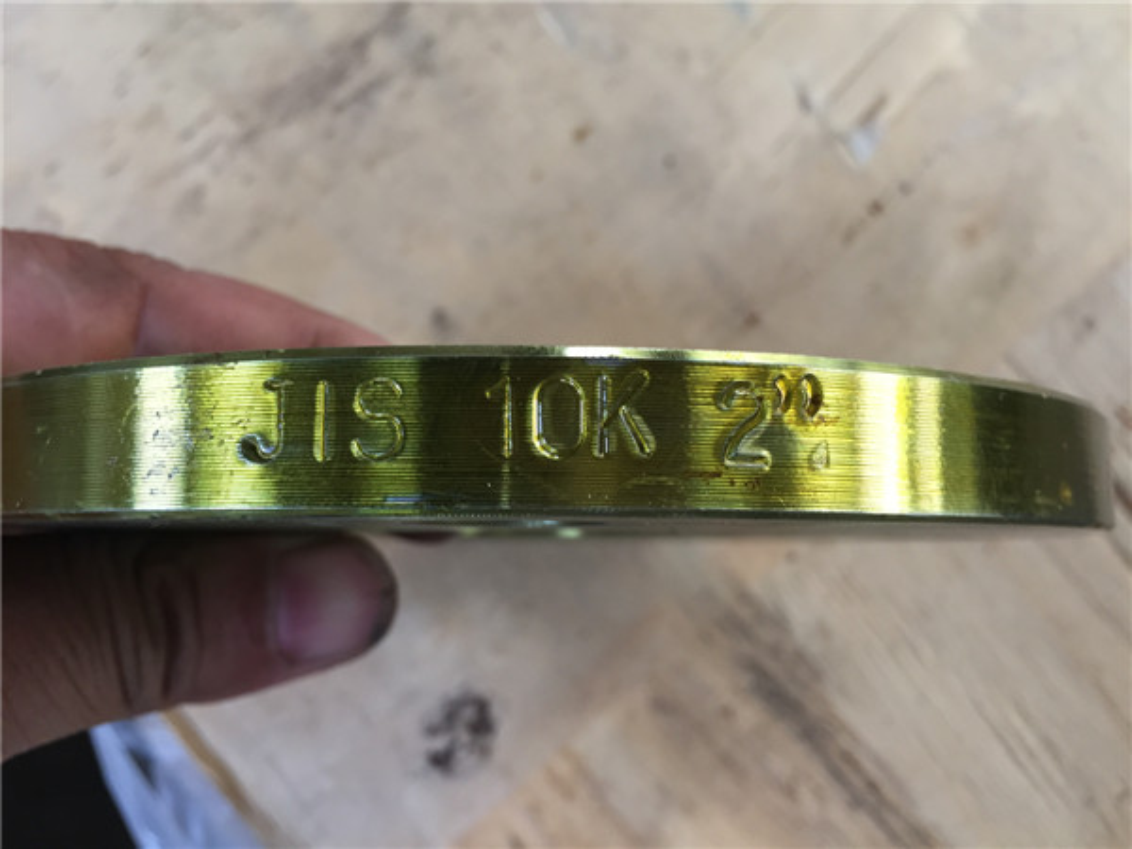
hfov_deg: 61.7
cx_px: 566
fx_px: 948
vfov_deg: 48.2
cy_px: 424
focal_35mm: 29
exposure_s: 1/33
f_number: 2.2
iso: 64
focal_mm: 4.15
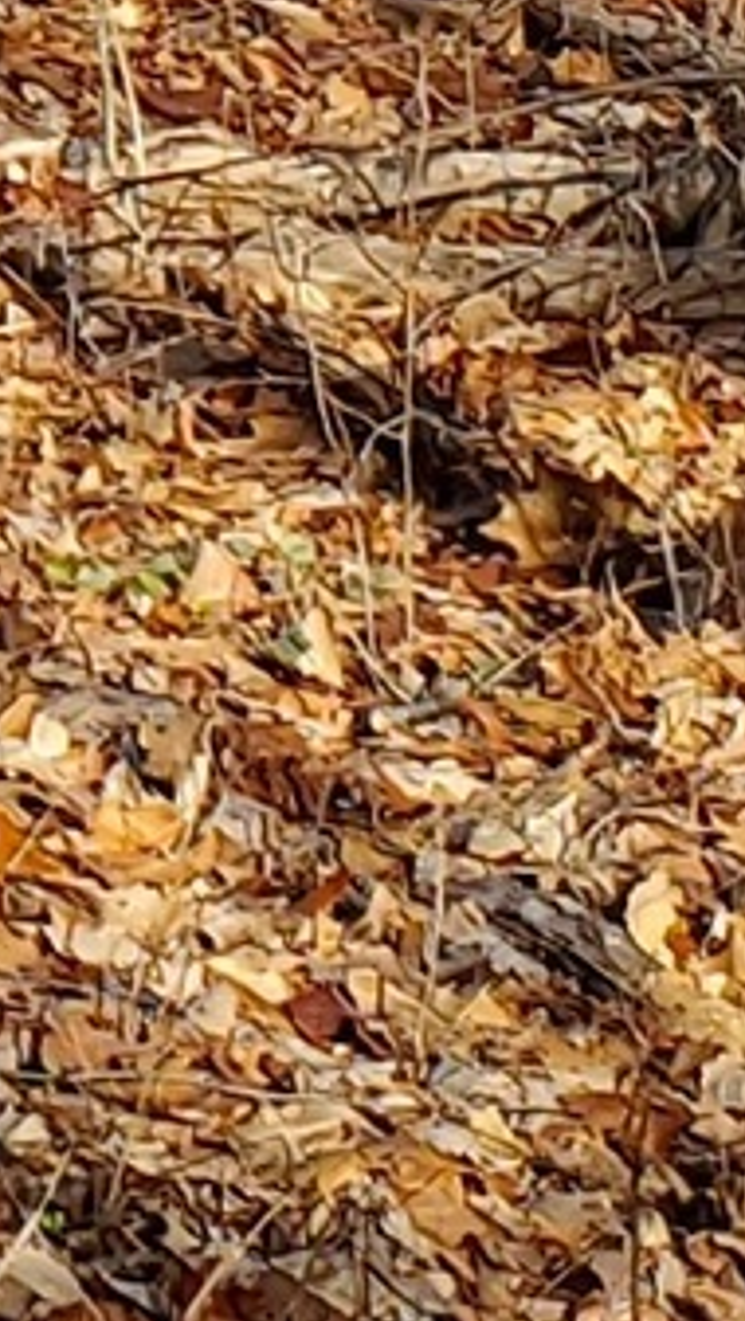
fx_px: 9045
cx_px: -1474
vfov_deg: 8.1
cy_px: -1058
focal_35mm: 258
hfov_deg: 4.5
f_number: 2.4
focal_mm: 4.3
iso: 50
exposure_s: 1/544
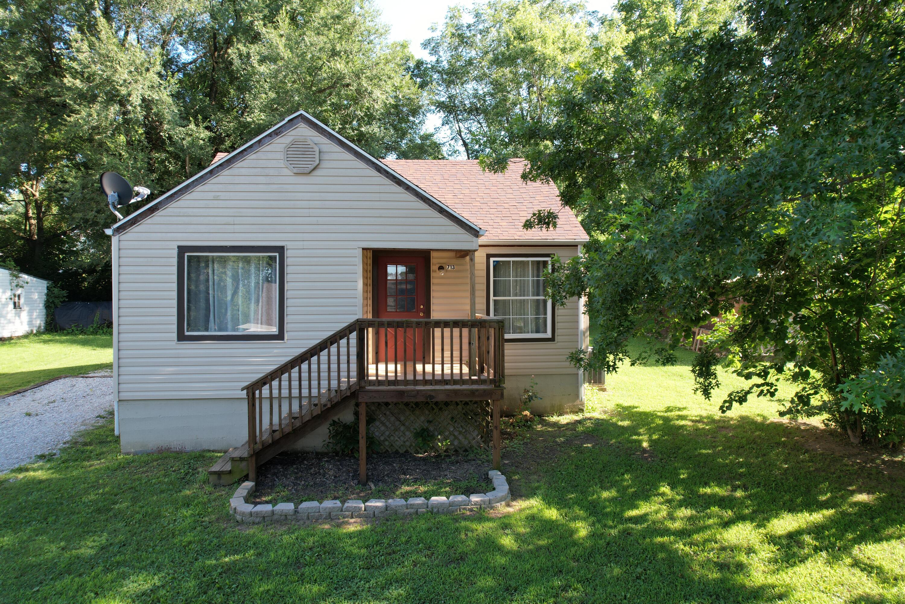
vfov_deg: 57.2
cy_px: 302
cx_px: 452
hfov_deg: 78.6
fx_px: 553
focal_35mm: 22
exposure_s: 1/250
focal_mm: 8.38
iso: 100
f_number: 2.8
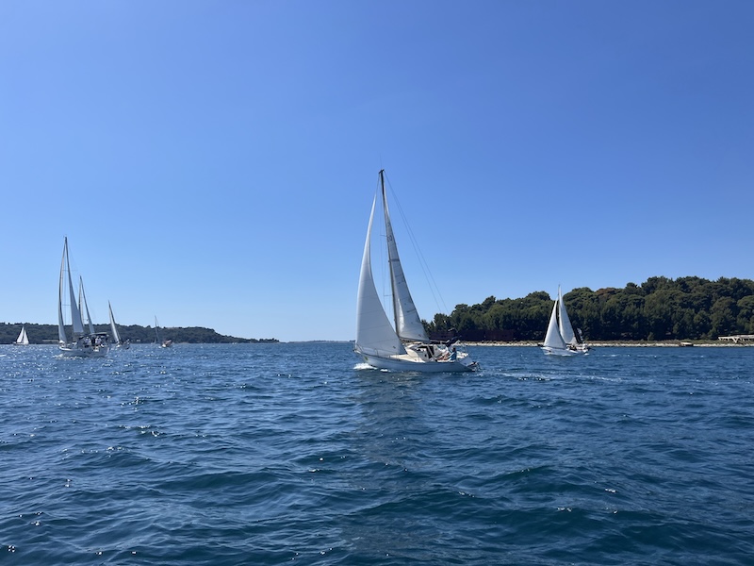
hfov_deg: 67.3
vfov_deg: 53.1
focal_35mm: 26
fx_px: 566
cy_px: 283
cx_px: 377
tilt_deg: +4.7
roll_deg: -0.2
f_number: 1.6
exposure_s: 1/6173
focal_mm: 5.1
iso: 50
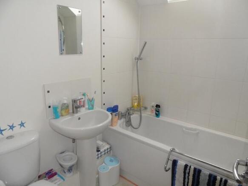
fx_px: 172
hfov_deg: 71.6
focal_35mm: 24
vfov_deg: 56.8
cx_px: 124
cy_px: 93
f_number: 3.2
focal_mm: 3.9
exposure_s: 1/30
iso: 200
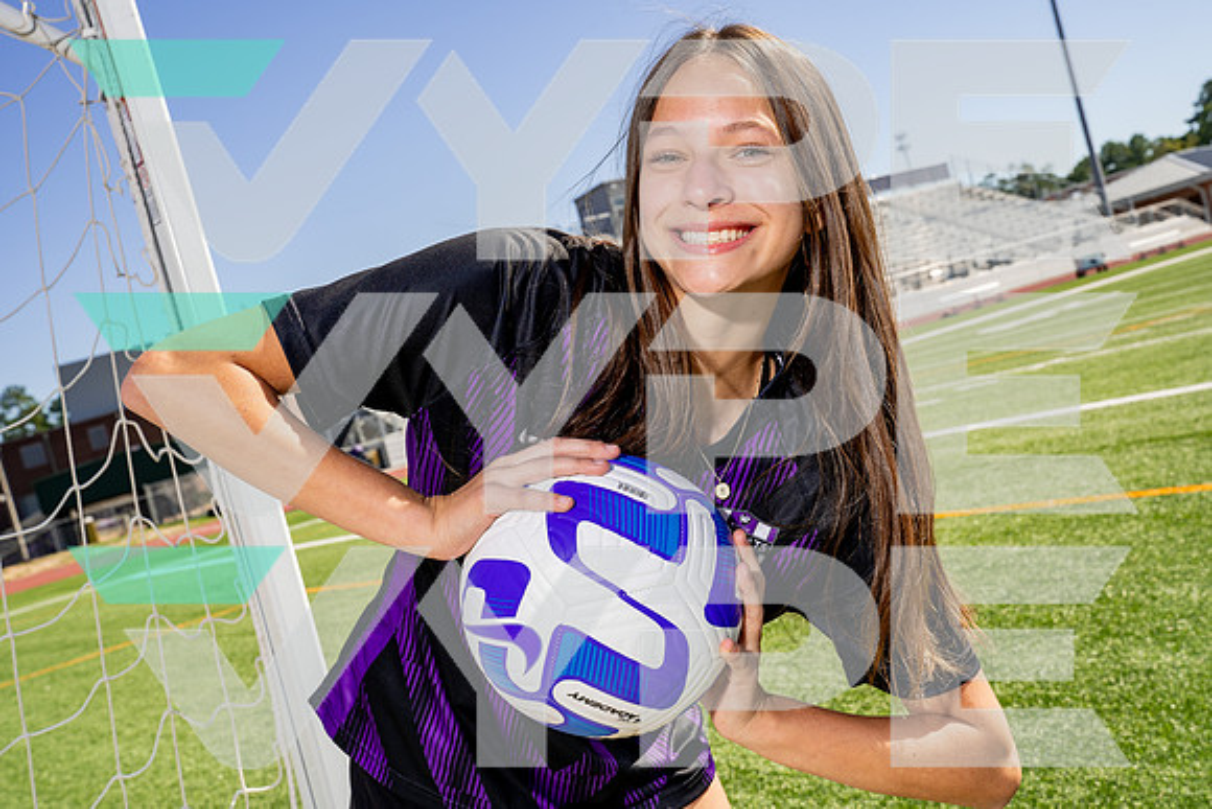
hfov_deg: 41.9
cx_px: 606
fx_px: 1583
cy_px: 404
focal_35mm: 47
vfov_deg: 28.7
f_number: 10
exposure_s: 1/250
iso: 200
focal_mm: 47
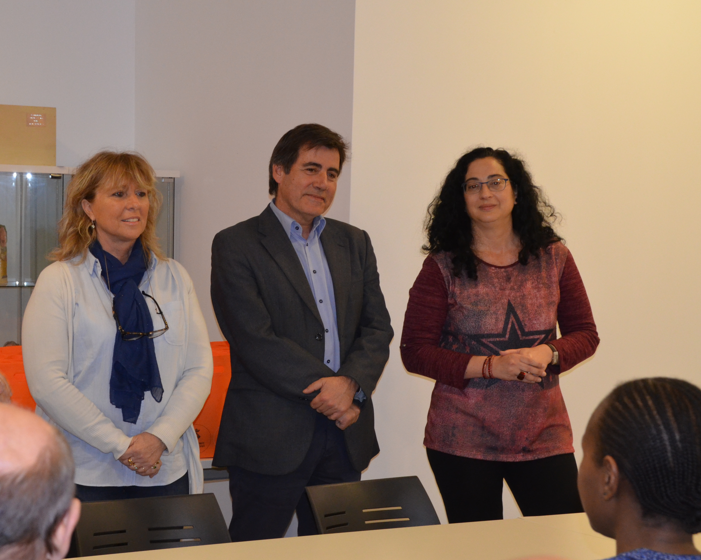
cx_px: 255
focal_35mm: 91
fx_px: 1888
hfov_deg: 21.0
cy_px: 298
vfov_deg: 16.9
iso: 1400
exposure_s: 1/60
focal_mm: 46
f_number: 4.8
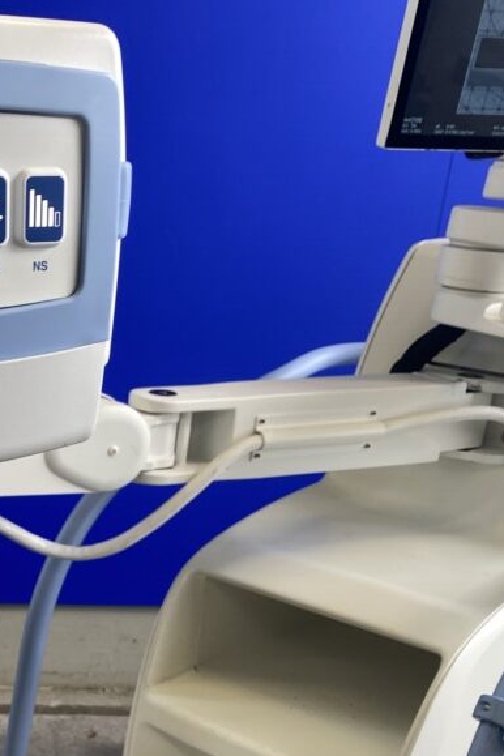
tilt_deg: -23.4
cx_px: -48
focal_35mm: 56
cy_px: 633
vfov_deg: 34.3
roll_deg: -2.7
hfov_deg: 22.8
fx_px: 1176
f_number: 1.8
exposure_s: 1/100
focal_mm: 4.25
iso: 32
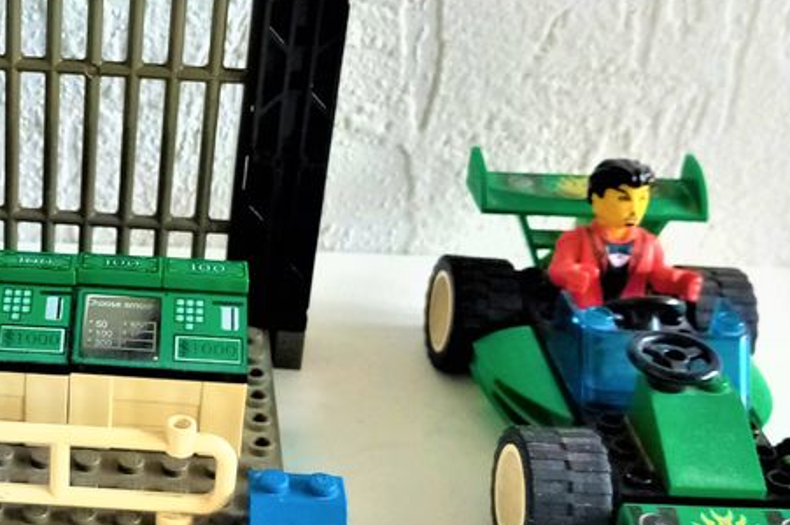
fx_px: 1316
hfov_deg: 31.6
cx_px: 53
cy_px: 268
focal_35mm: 60
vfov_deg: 22.6
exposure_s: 1/33.3
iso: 138
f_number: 1.8
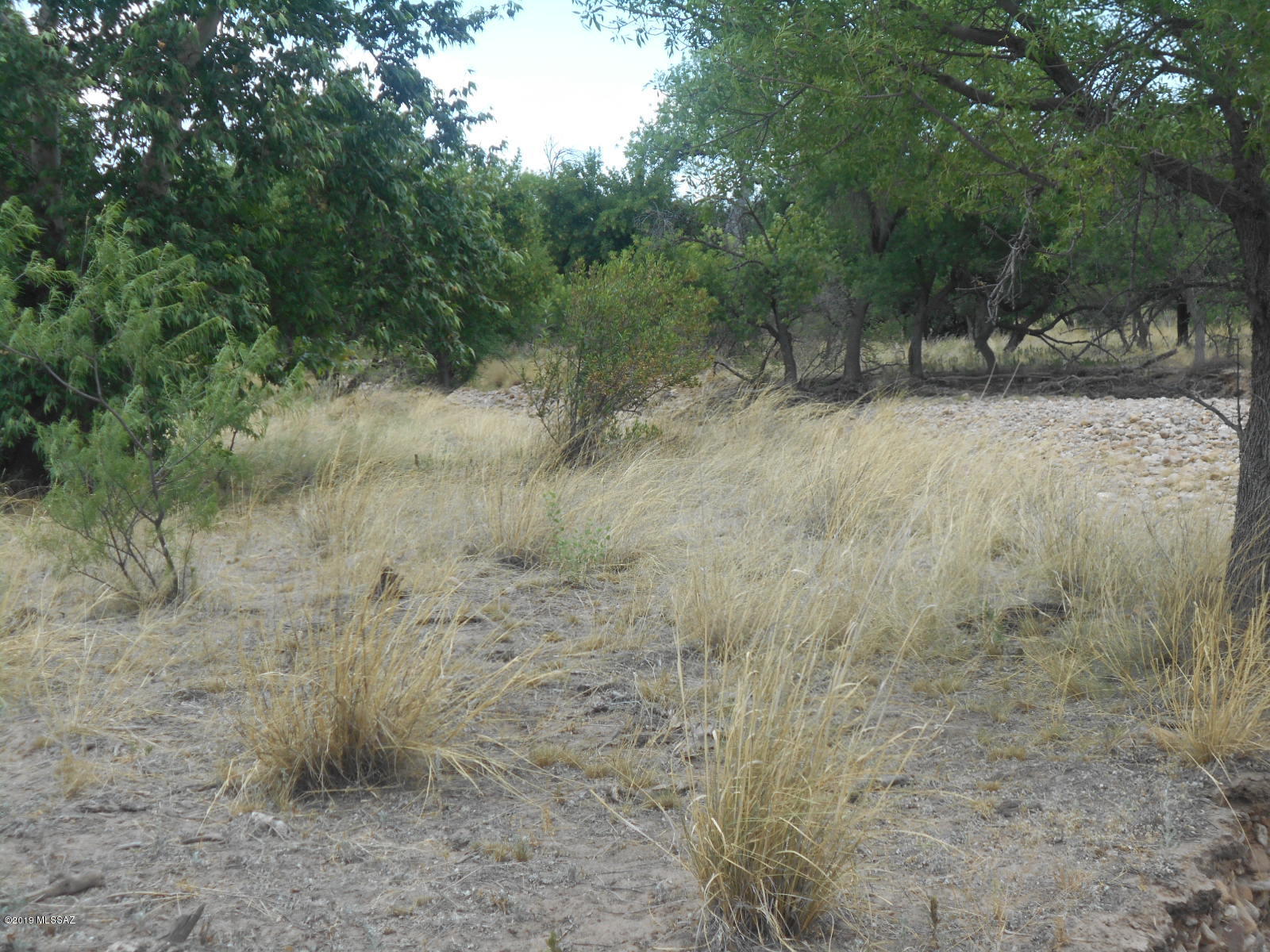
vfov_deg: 22.6
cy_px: 476
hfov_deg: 29.8
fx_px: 2385
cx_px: 635
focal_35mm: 65
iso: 80
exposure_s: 1/250
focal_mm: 11.6
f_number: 5.3
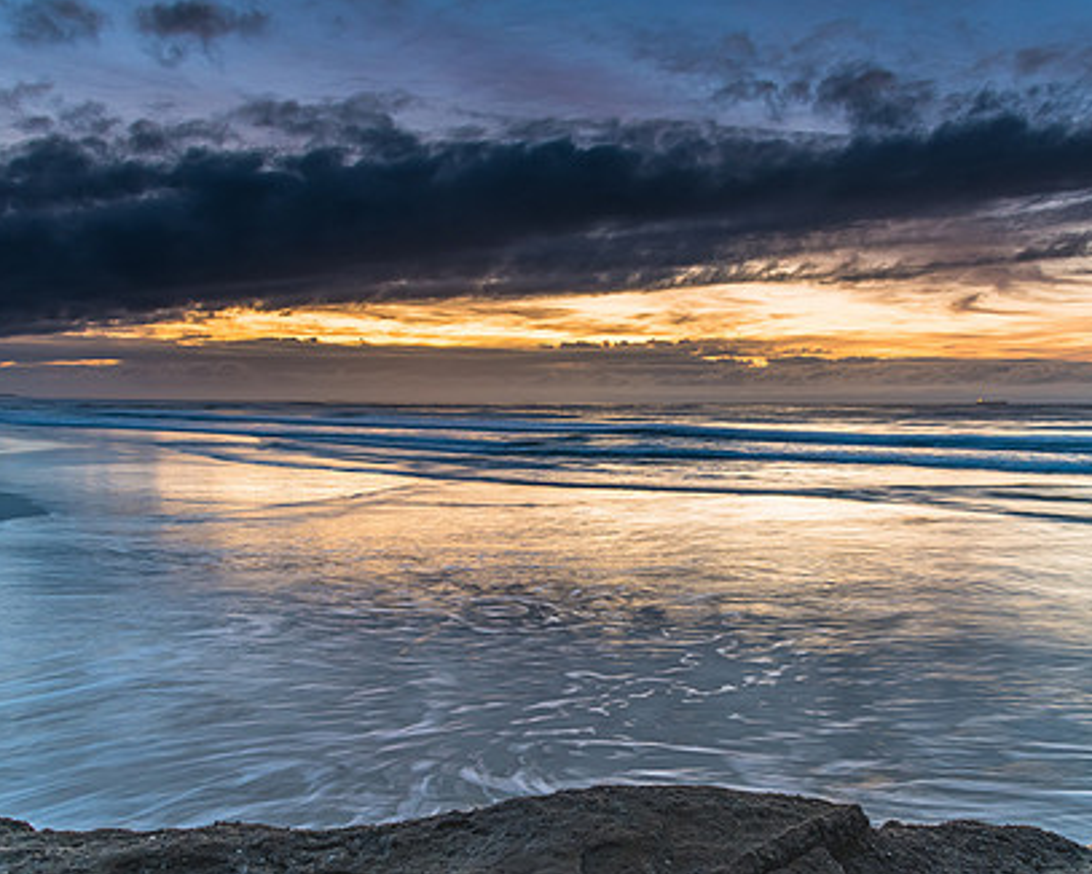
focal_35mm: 33
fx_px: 1067
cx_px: 596
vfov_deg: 44.5
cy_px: 492
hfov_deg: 54.1
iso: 400
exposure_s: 1.3
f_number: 7.1
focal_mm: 24
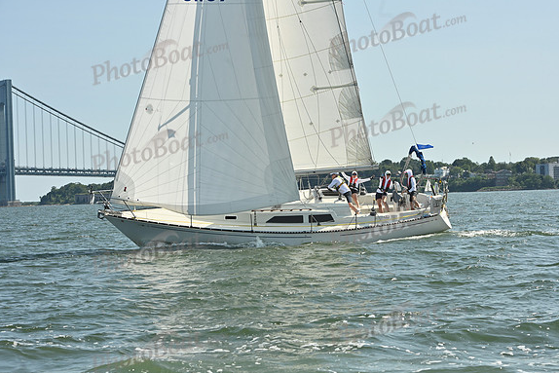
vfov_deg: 14.7
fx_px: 1444
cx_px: 280
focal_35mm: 93
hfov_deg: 21.9
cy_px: 186
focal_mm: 92
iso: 320
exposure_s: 1/1250
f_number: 9
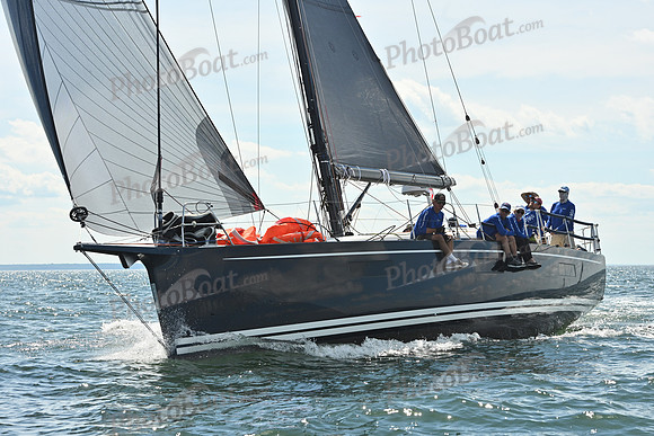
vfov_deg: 14.9
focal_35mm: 92
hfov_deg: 22.1
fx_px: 1672
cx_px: 327
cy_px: 218
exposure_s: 1/1000
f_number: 10
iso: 250
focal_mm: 92
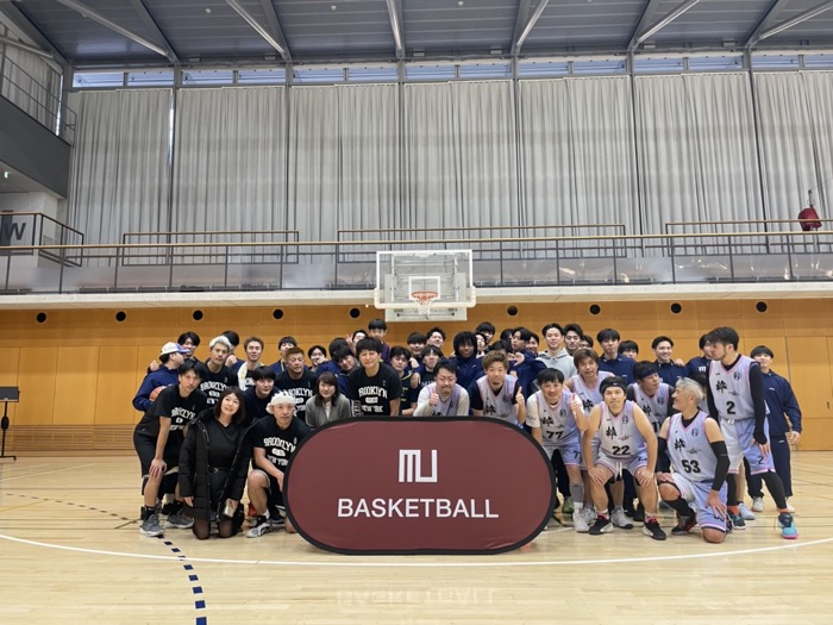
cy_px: 312
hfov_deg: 67.3
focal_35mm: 26
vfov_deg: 53.1
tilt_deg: +8.1
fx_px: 626
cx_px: 416
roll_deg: +0.1
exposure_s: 1/50
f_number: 1.6
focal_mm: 4.2
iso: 80
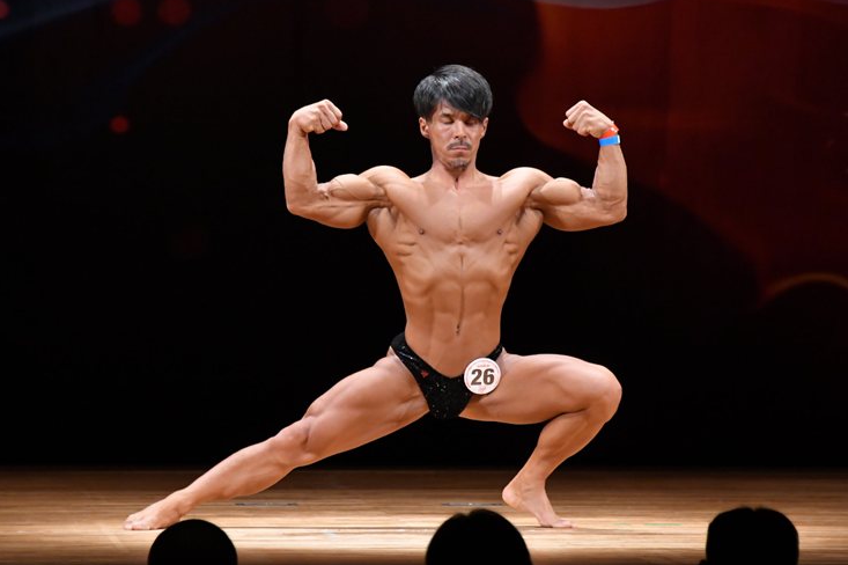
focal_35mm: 317
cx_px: 409
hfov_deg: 6.5
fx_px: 7463
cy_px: 273
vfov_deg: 4.3
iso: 4000
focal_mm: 200
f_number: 5.6
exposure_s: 1/400
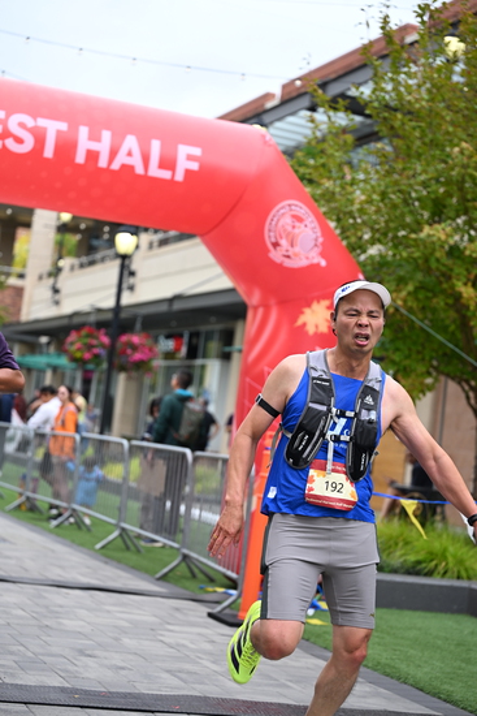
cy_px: 358
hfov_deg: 19.5
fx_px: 1390
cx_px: 238
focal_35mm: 70
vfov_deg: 28.8
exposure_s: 1/2000
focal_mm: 70
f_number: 2.8
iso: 640
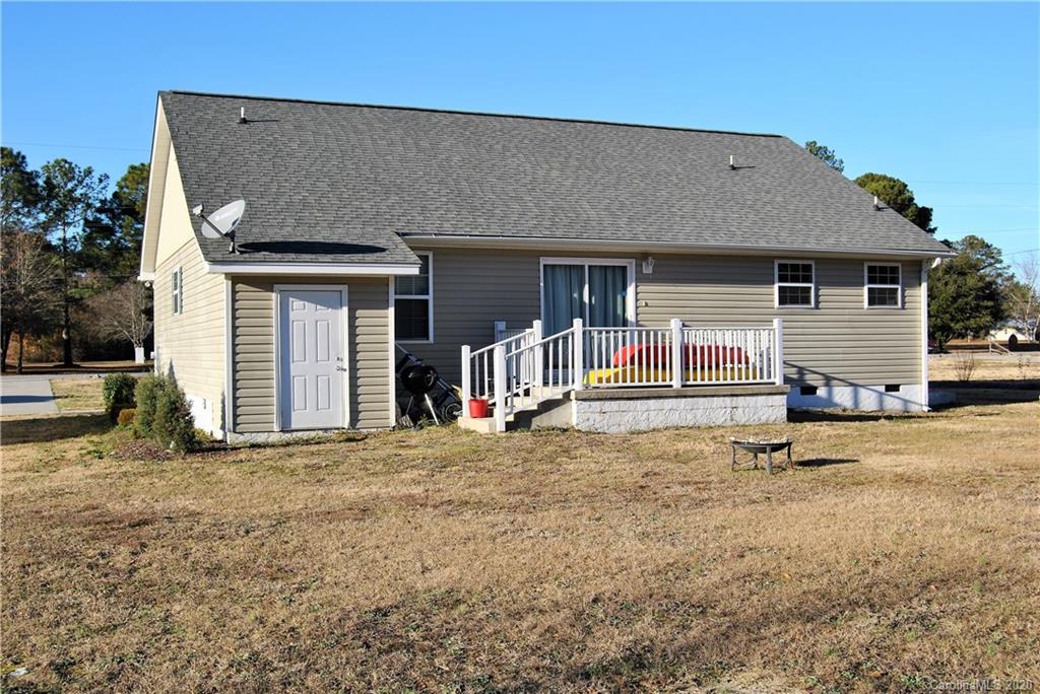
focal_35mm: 39
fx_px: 1127
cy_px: 347
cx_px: 520
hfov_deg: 49.5
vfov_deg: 34.3
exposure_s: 1/250
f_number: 8
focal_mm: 26
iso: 100
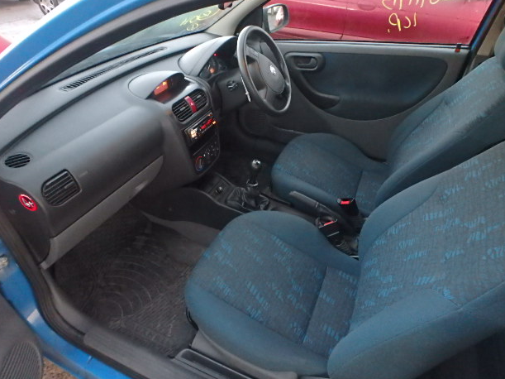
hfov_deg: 76.4
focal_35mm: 22
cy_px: 189
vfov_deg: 61.1
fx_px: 321
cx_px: 252
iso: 1600
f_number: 3.5
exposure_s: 1/25
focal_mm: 3.7
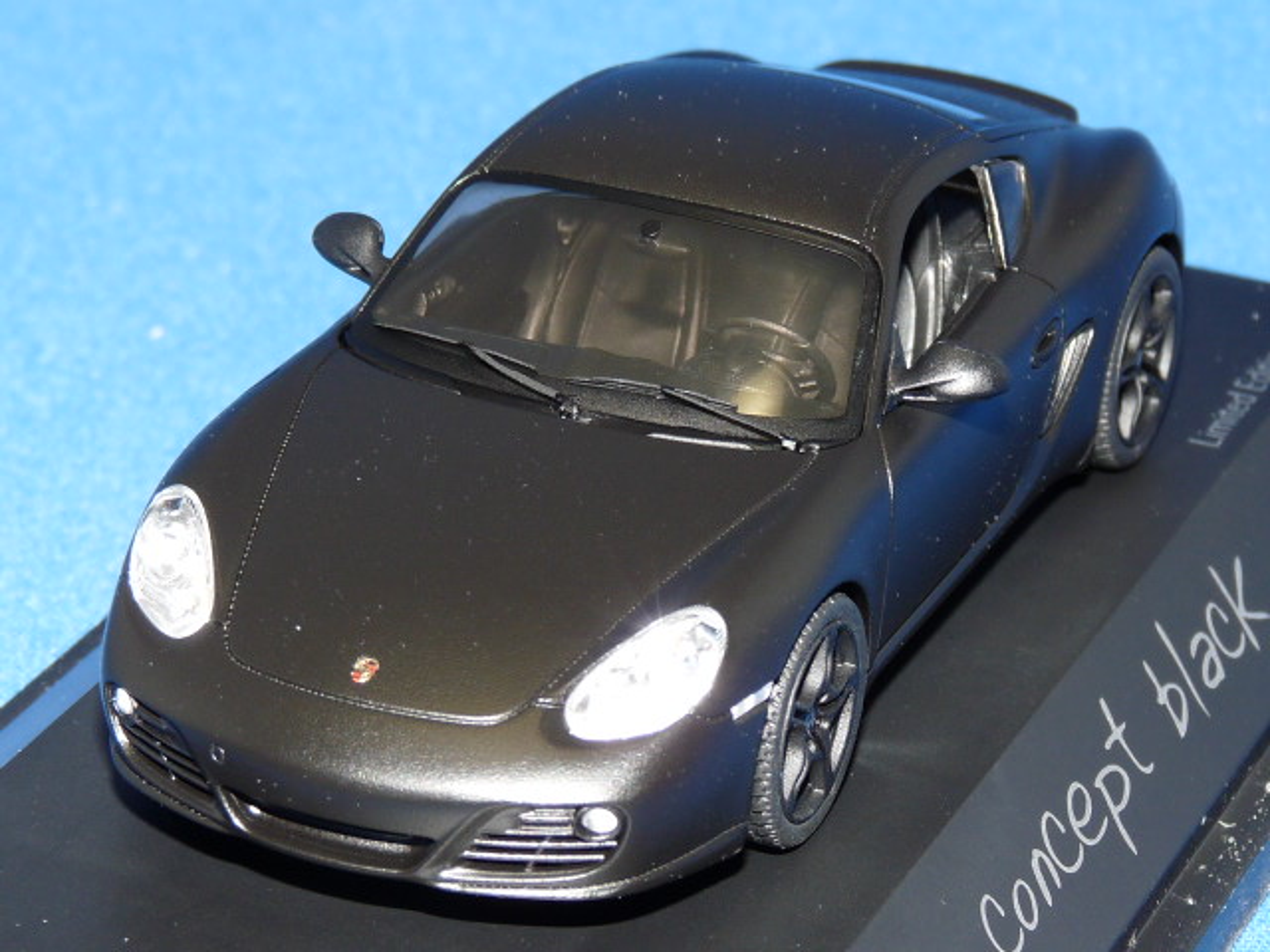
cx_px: 635
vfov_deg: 10.5
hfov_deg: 14.0
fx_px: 5173
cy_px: 476
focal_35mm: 141
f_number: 4
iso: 100
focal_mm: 14.4
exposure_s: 1/40
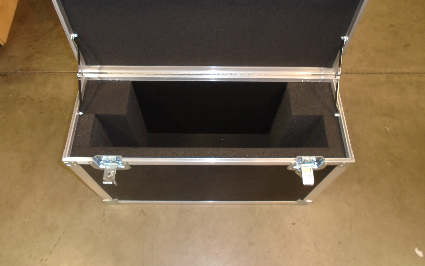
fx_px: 324
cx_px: 213
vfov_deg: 44.4
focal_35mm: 28
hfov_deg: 66.5
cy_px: 109
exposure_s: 1/30
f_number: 3.2
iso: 200
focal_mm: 4.6
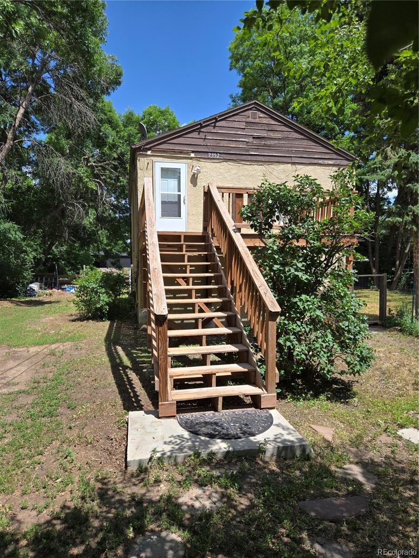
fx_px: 371
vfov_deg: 73.9
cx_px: 210
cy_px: 279
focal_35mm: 23
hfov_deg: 58.9
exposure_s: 1/2921
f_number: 1.8
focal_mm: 5.4
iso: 64
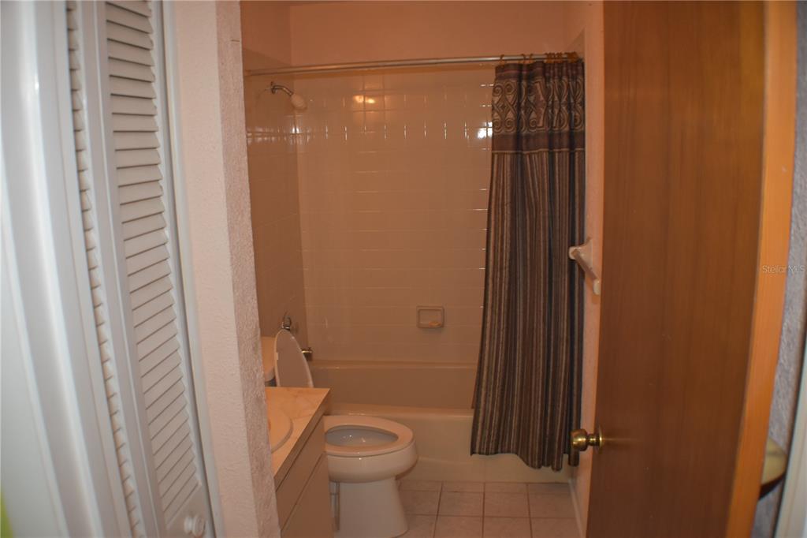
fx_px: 807
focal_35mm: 36
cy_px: 269
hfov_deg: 53.1
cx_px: 404
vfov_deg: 36.8
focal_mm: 24
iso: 1000
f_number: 4
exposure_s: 1/30
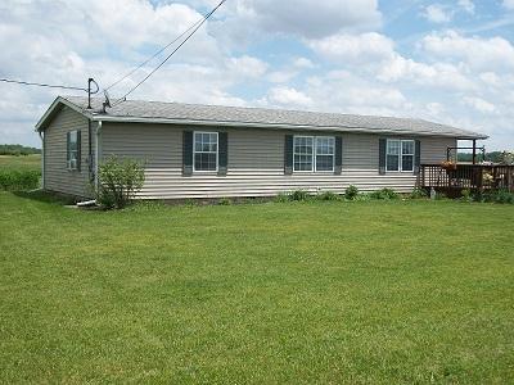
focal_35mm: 40
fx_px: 594
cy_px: 192
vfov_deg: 36.0
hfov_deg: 46.8
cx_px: 257
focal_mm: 7.1
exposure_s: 1/200
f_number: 9.9
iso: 80
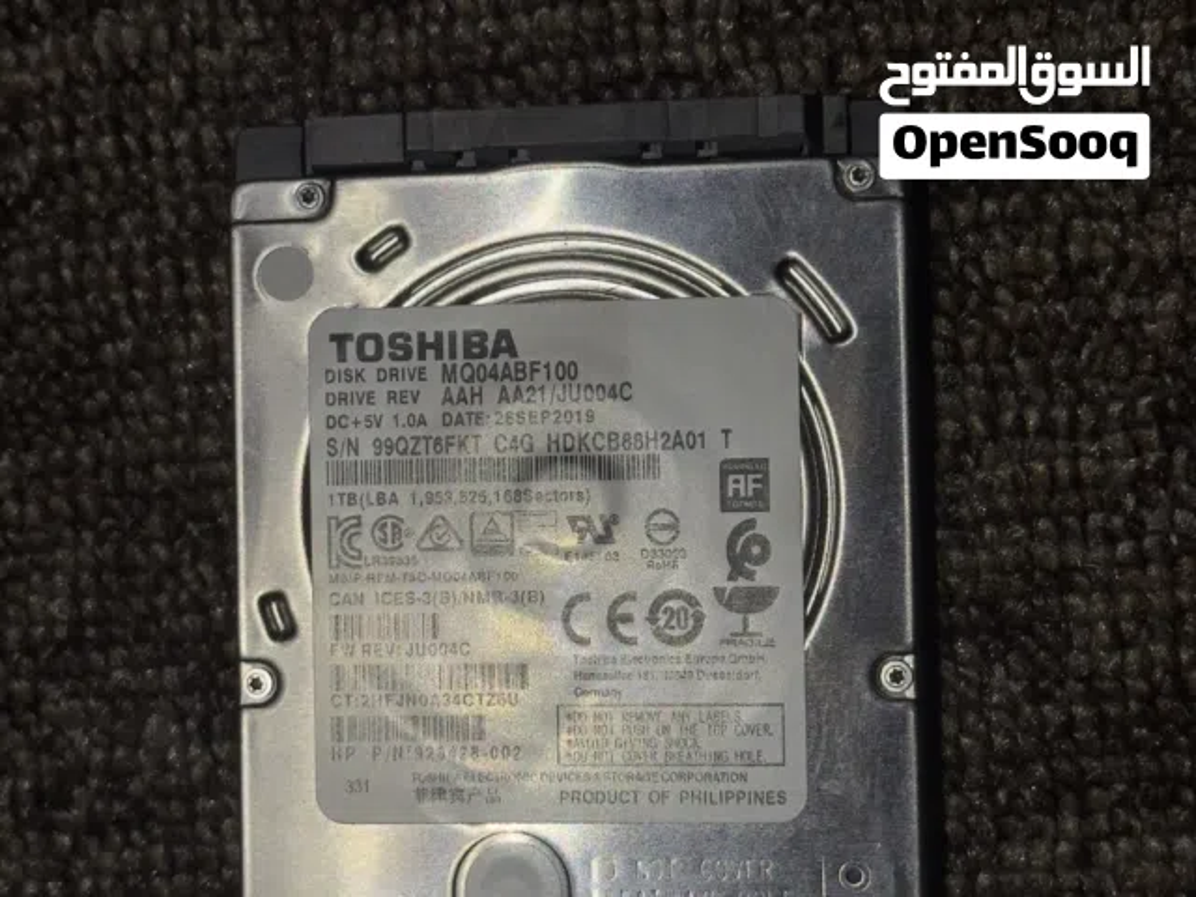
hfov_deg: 39.7
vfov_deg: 30.3
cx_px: 598
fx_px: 1658
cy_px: 448
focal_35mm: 48
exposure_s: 1/60
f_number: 1.78
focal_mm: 6.76
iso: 100
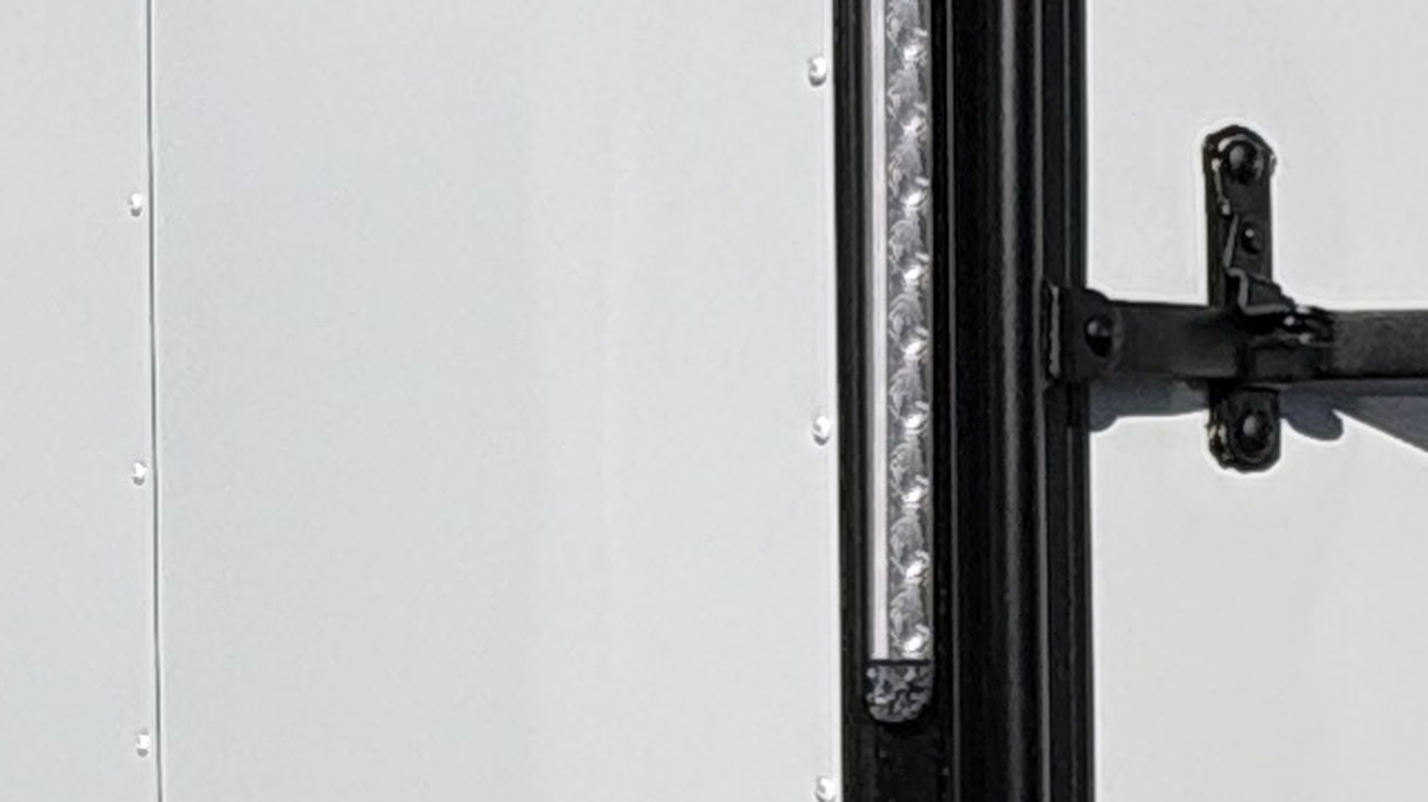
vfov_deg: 12.6
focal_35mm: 96
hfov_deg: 21.8
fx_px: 3634
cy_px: 561
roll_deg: +1.8
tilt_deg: +0.2
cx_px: 187
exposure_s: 1/6667
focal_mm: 2.22
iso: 50
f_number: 2.2
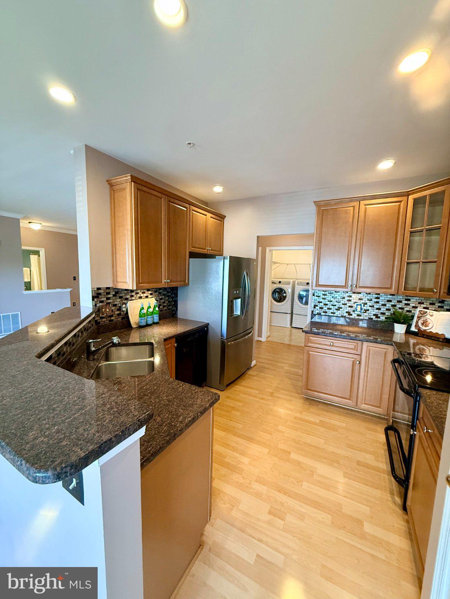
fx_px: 243
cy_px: 300
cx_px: 225
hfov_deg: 85.7
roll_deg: -1.7
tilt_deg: -5.8
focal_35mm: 14
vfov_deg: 102.1
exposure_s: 1/60
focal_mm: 2.22
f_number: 2.2
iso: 400
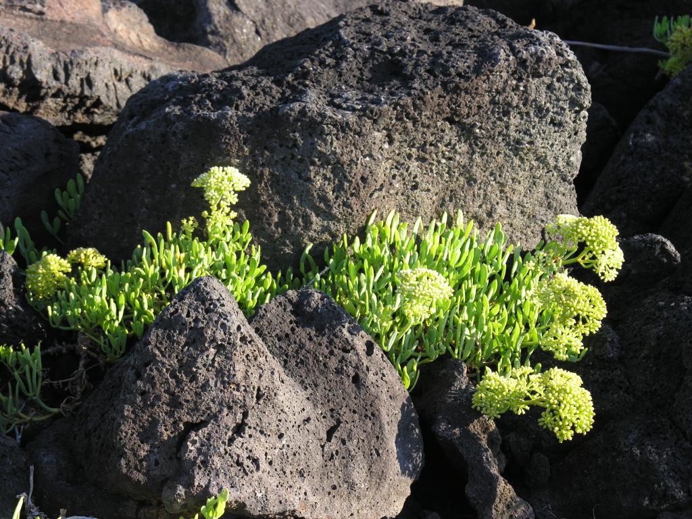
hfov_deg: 15.5
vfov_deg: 11.7
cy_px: 260
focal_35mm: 127
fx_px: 2539
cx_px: 346
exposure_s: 1/87.2
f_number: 4.8
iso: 50
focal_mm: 32.4
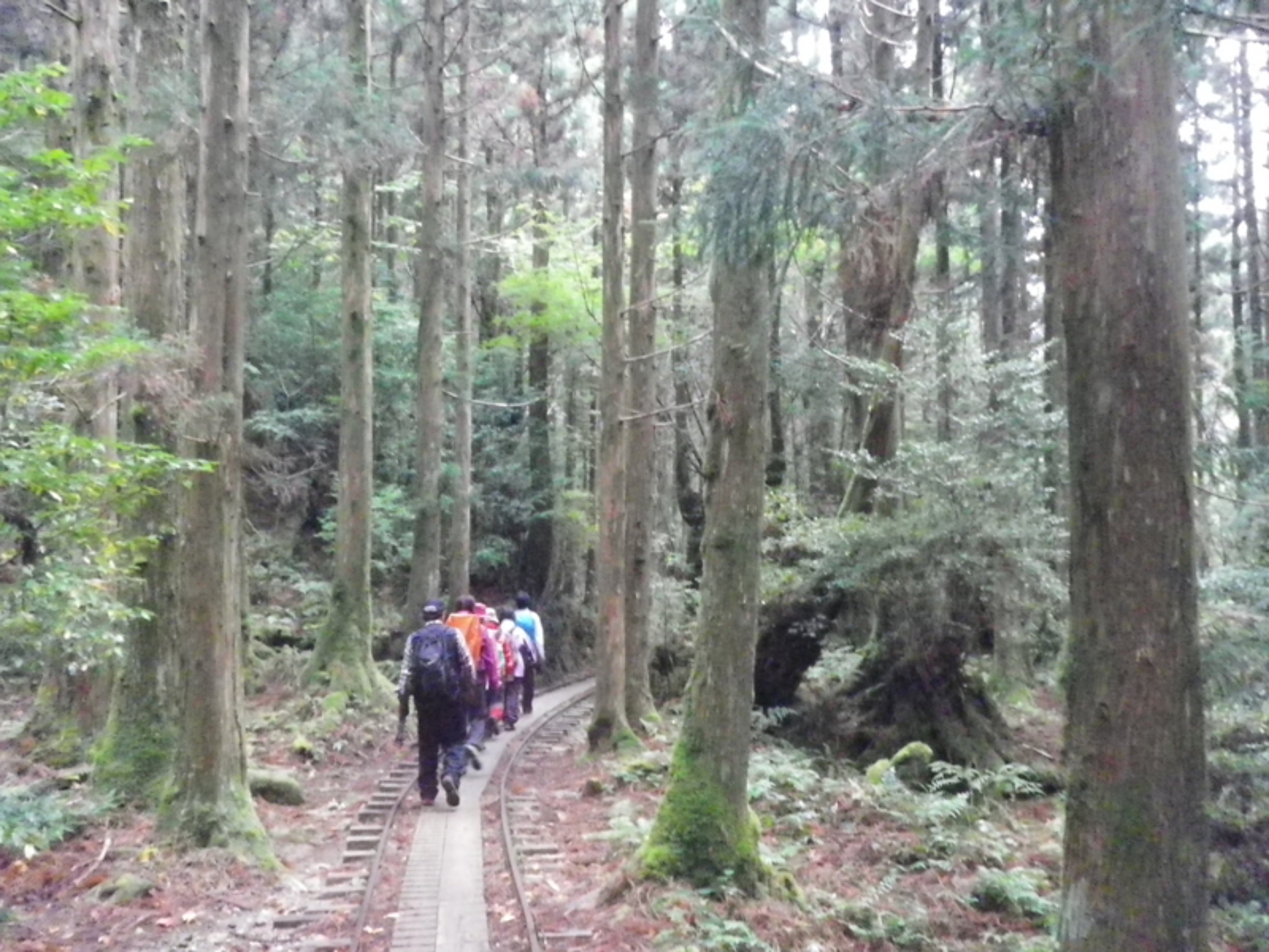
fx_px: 1283
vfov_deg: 40.7
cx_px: 634
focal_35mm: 35
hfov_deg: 52.6
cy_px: 476
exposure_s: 1/6
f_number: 3.8
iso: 800
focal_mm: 6.2
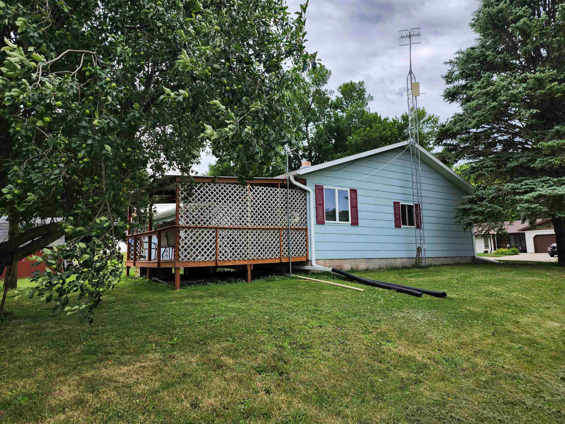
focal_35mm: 23
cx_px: 282
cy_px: 212
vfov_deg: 58.9
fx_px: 375
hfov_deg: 73.9
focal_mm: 6.4
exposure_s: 1/218
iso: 12
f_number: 1.8
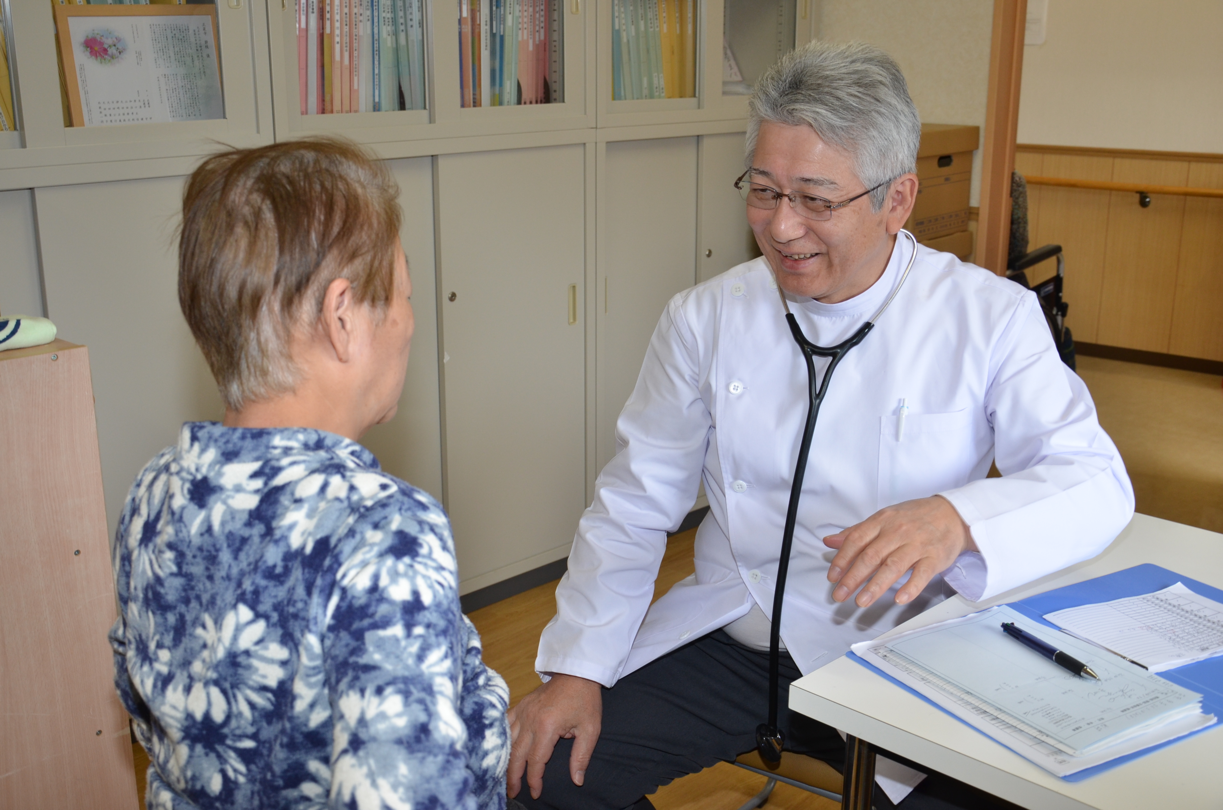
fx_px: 1322
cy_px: 405
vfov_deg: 34.1
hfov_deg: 49.6
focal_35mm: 39
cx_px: 612
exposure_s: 1/60
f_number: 5.6
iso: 400
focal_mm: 26
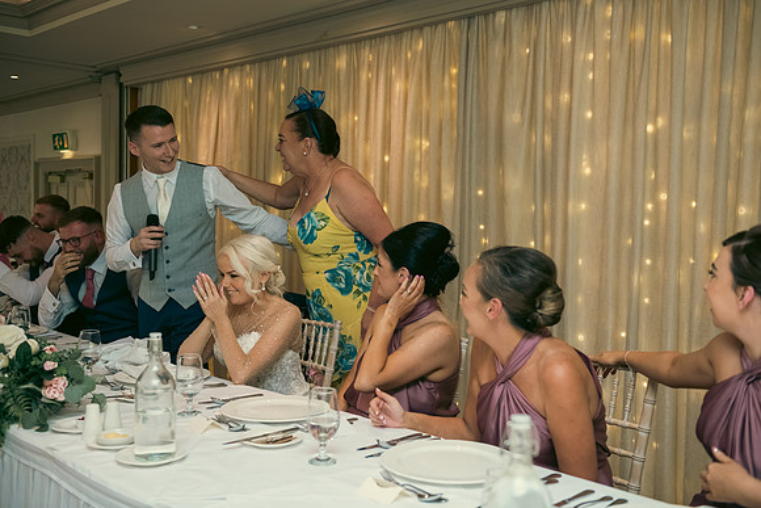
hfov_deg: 48.4
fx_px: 846
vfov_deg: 33.4
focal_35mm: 40
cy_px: 254
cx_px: 380
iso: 800
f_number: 3.5
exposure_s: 1/160
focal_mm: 40
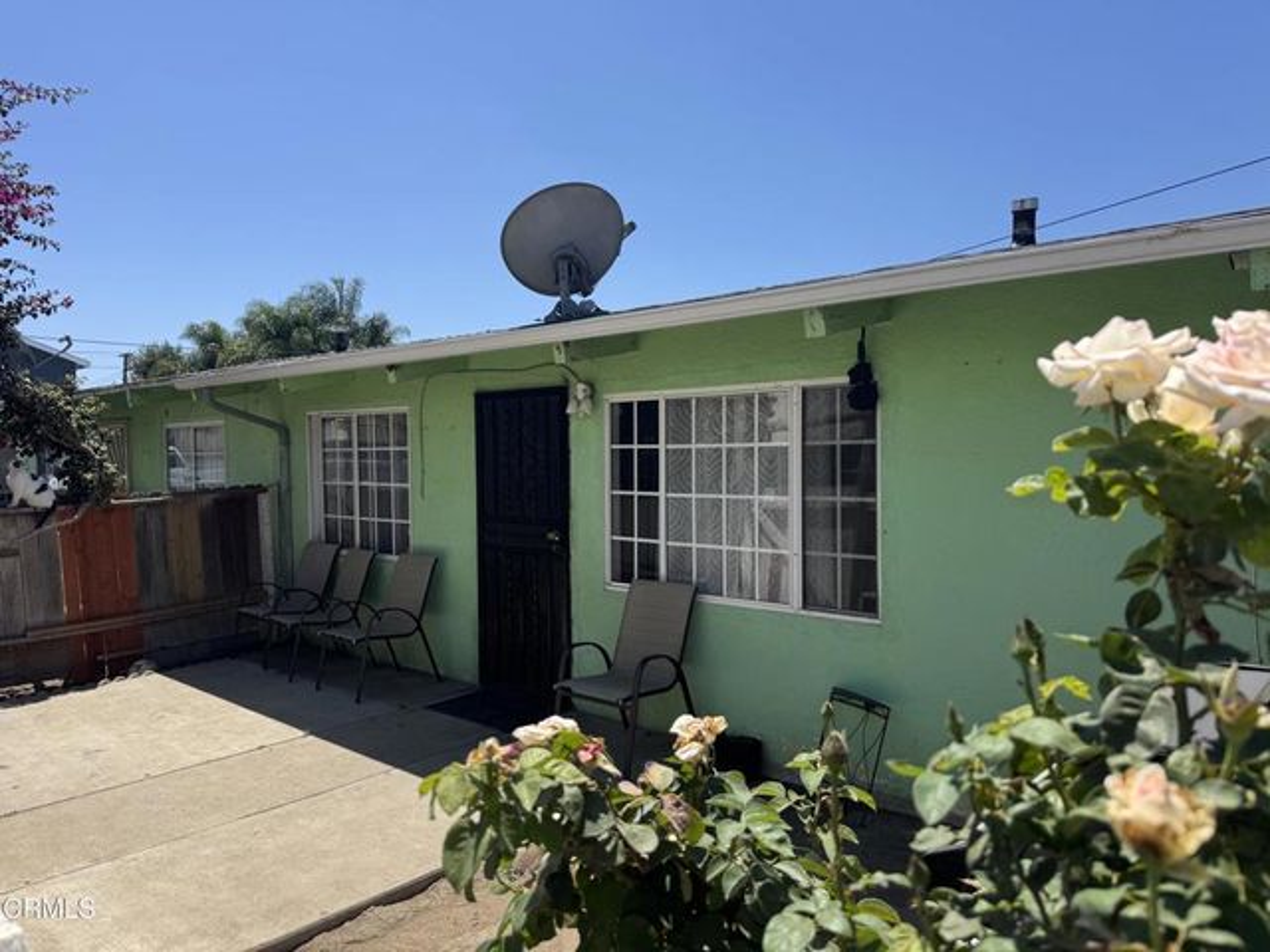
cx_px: 635
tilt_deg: -1.2
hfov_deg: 71.6
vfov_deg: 56.8
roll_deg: -0.2
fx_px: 881
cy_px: 476
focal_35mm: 24
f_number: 1.78
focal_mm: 6.76
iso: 80
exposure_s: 1/4049
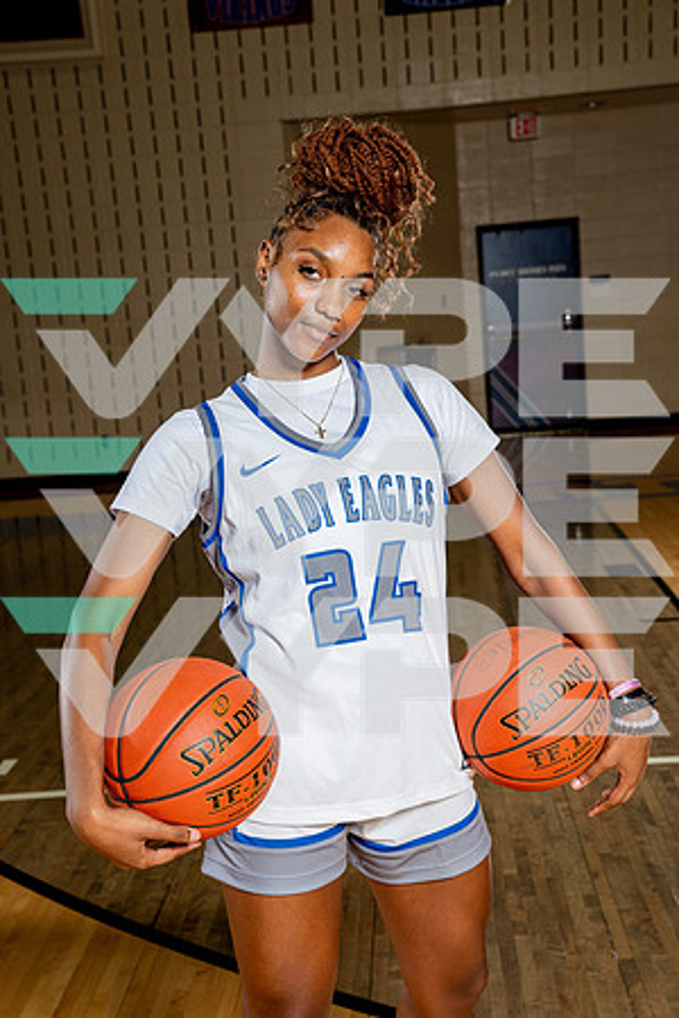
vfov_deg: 41.1
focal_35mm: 48
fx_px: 1358
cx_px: 340
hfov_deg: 28.1
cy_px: 509
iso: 400
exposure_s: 1/250
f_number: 5.6
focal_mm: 48
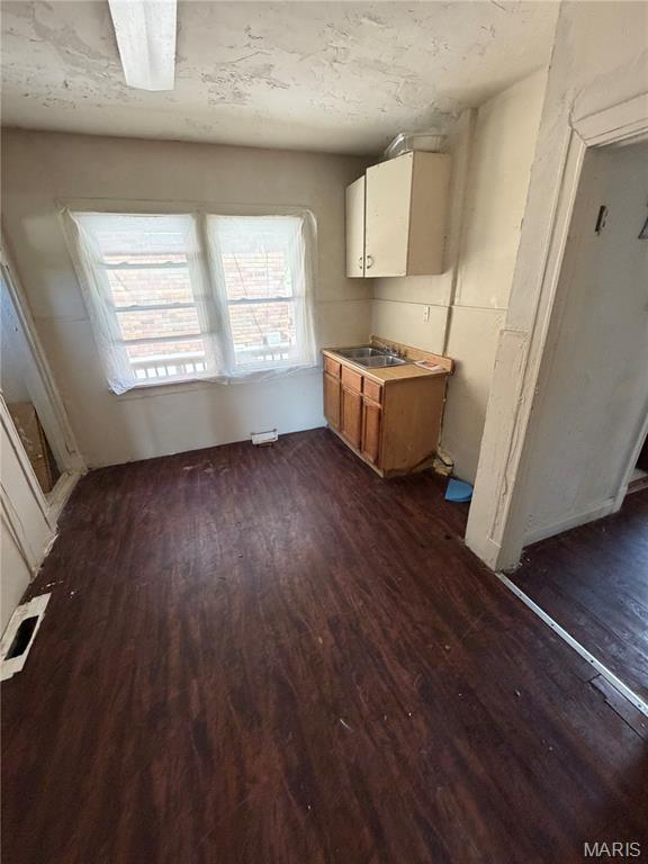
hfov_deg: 85.7
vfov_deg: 102.1
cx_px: 324
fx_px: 349
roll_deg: +3.0
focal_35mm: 14
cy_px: 432
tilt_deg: -23.9
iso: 320
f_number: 2.2
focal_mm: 2.22
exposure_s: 1/60
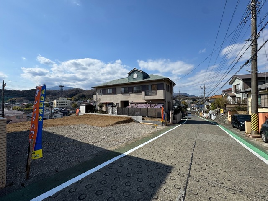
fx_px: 108
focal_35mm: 14
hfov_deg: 102.1
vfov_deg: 85.7
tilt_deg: +0.2
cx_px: 134
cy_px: 100
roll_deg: +1.0
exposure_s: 1/2770
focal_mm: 2.22
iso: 50
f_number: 2.2
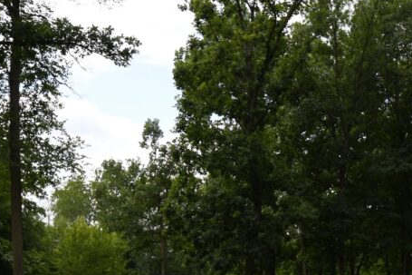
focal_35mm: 66
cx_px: 254
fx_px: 755
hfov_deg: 30.4
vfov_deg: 19.9
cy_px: 283
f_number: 6.3
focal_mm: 17
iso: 100
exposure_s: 1/160
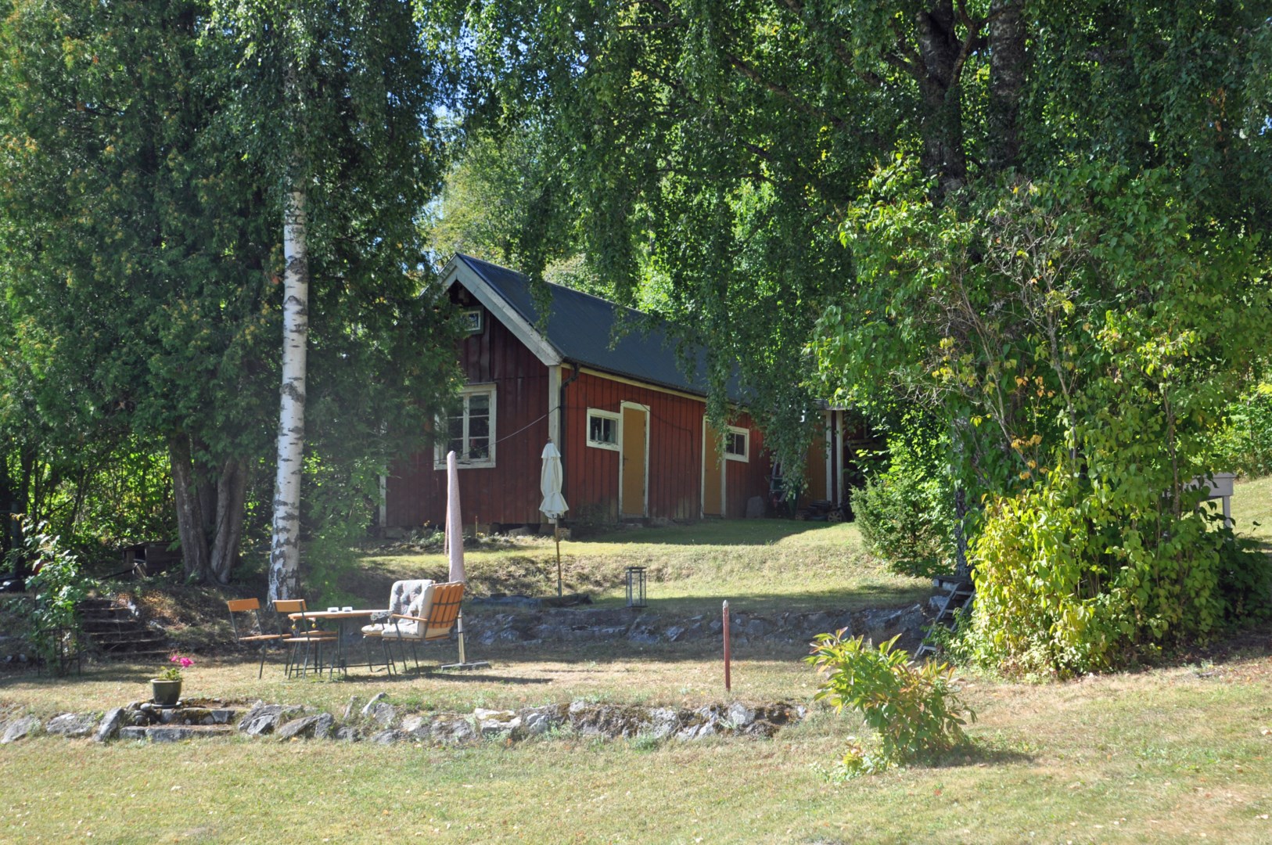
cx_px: 636
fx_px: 1694
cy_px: 422
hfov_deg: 41.2
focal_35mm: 48
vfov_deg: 28.0
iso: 200
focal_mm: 32
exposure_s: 1/250
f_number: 8
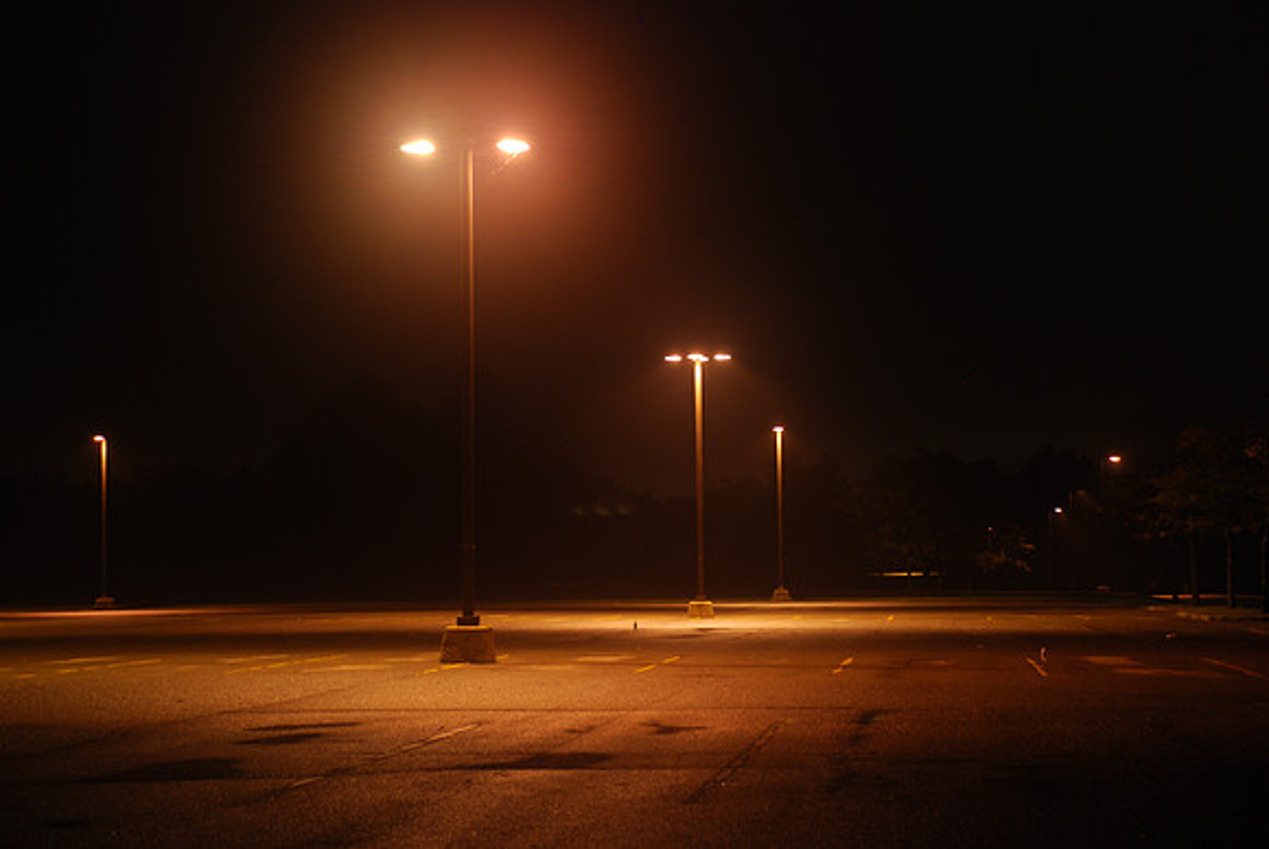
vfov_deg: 17.5
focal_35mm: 78
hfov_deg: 26.0
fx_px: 2752
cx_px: 634
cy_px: 424
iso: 200
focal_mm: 52
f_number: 5
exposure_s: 1/1.3
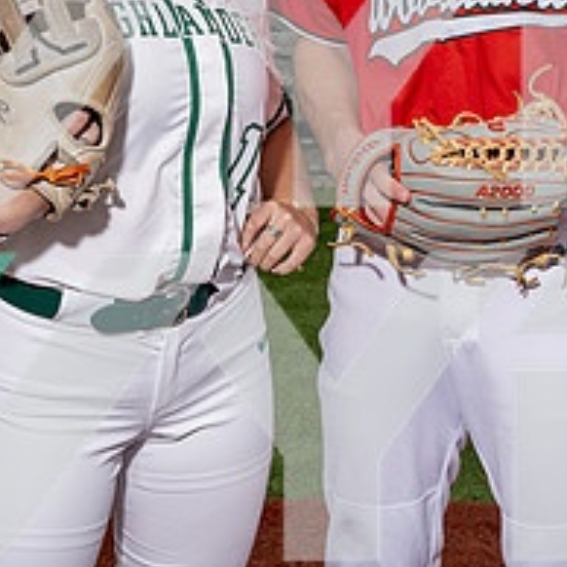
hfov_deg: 16.1
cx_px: 465
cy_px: 54
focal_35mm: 107
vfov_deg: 16.1
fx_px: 1983
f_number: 8
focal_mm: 42
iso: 100
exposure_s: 1/250
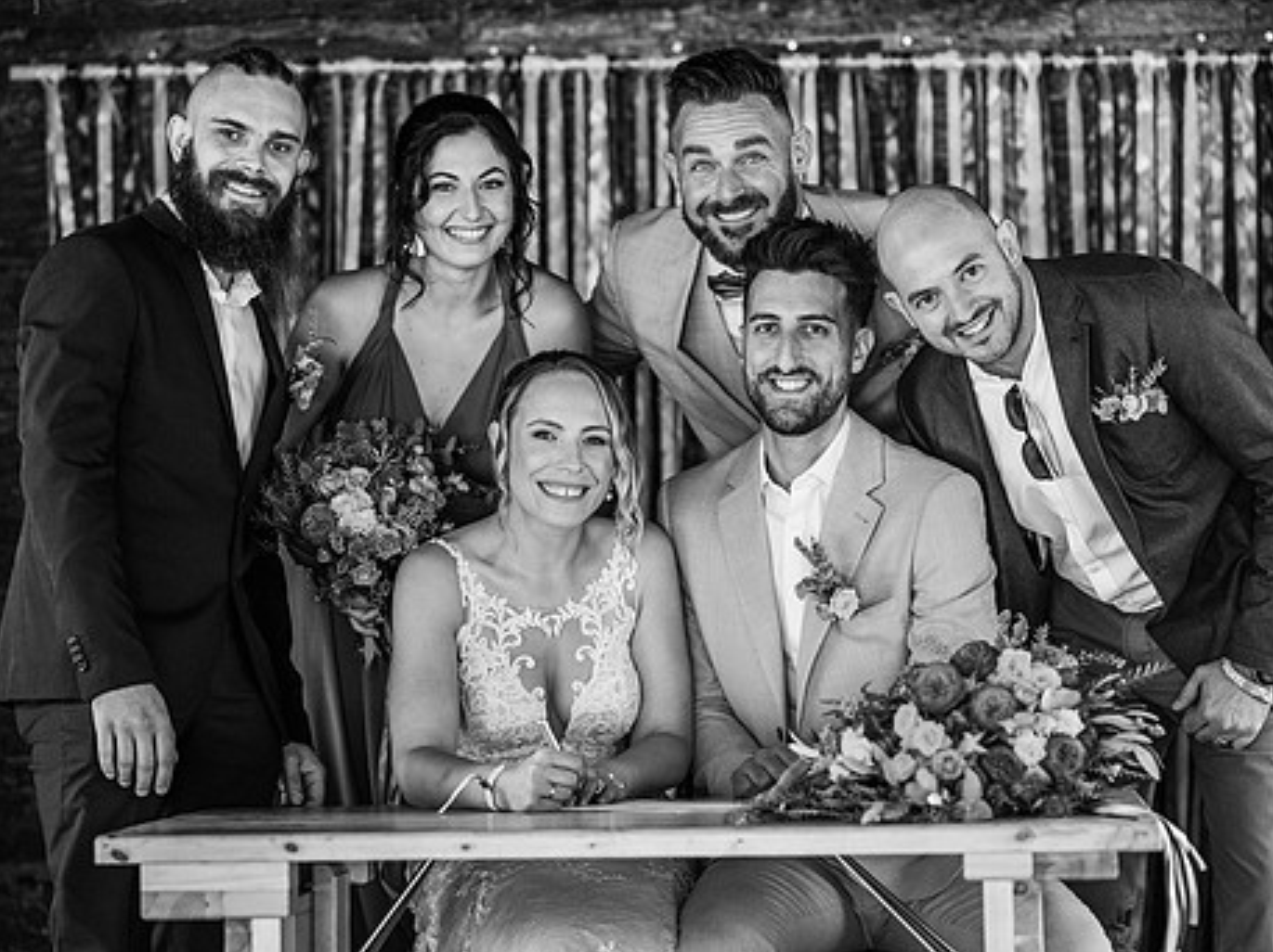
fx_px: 4005
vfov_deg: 13.6
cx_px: 641
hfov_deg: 18.1
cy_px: 473
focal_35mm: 109
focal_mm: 85
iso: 2000
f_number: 2.2
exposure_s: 1/200
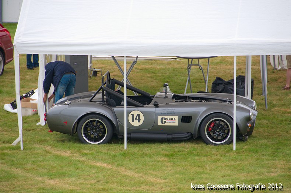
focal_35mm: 300
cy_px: 96
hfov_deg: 6.9
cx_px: 146
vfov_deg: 4.6
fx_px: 2421
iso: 400
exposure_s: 1/350
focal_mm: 200
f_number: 5.6
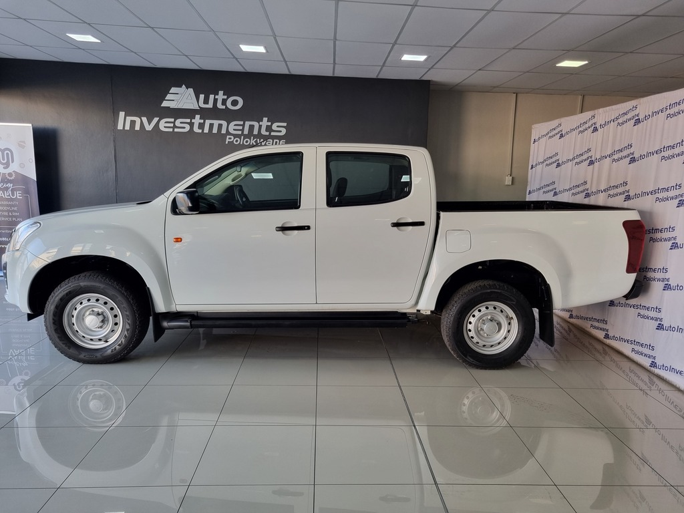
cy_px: 256
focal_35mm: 26
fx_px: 514
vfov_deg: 53.1
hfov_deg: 67.3
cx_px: 342
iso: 64
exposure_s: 1/100
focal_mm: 5.4
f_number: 1.8
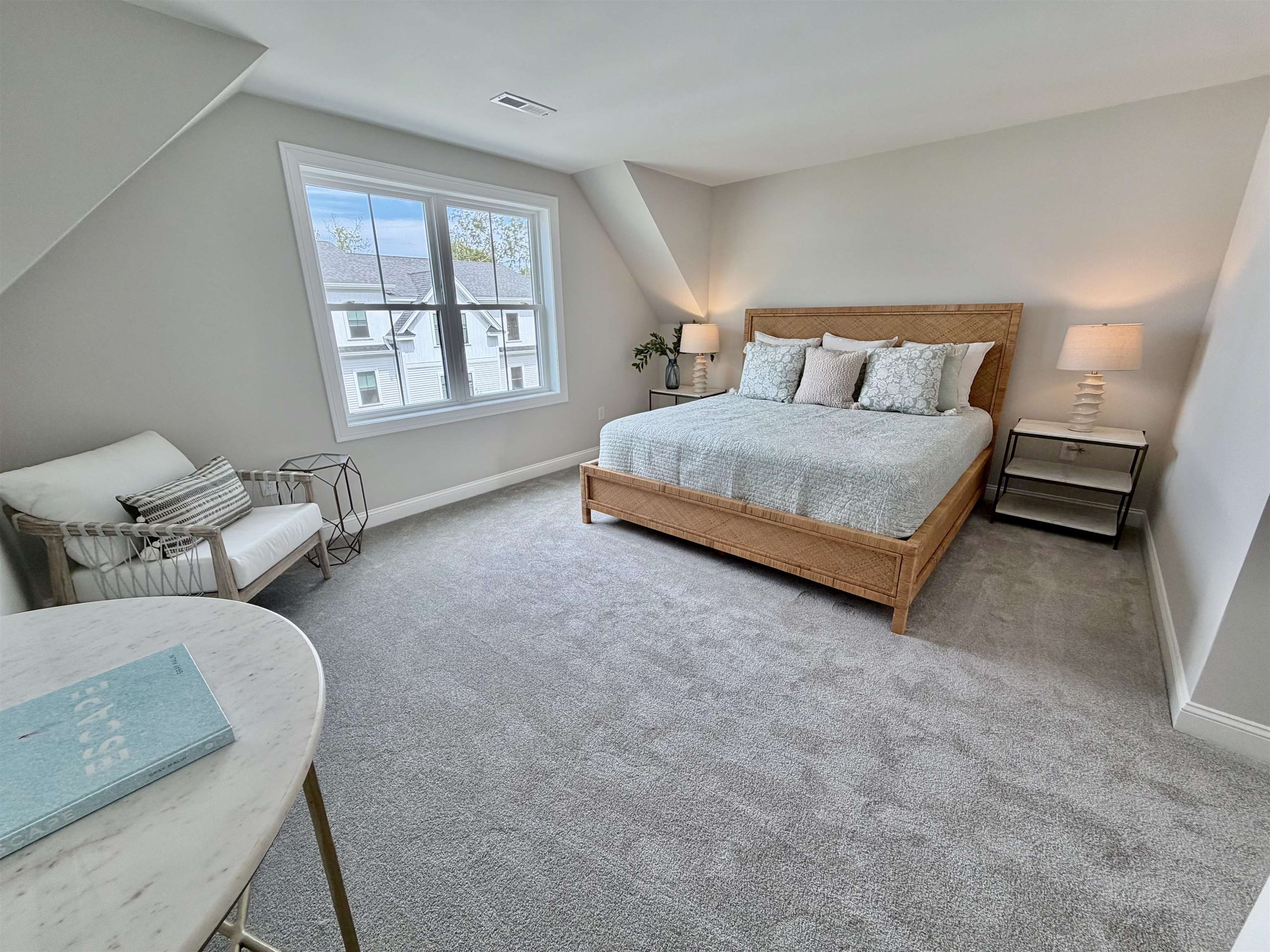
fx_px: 514
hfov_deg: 102.1
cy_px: 476
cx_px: 635
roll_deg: +1.8
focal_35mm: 14
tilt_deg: -18.6
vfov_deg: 85.7
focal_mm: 2.22
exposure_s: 1/120
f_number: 2.2
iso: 100
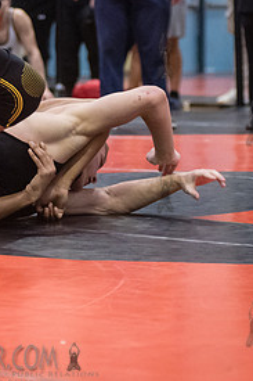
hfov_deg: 8.1
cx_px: -14
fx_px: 1784
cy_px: 121
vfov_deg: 12.1
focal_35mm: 169
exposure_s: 1/500
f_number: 3.2
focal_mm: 80
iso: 8000
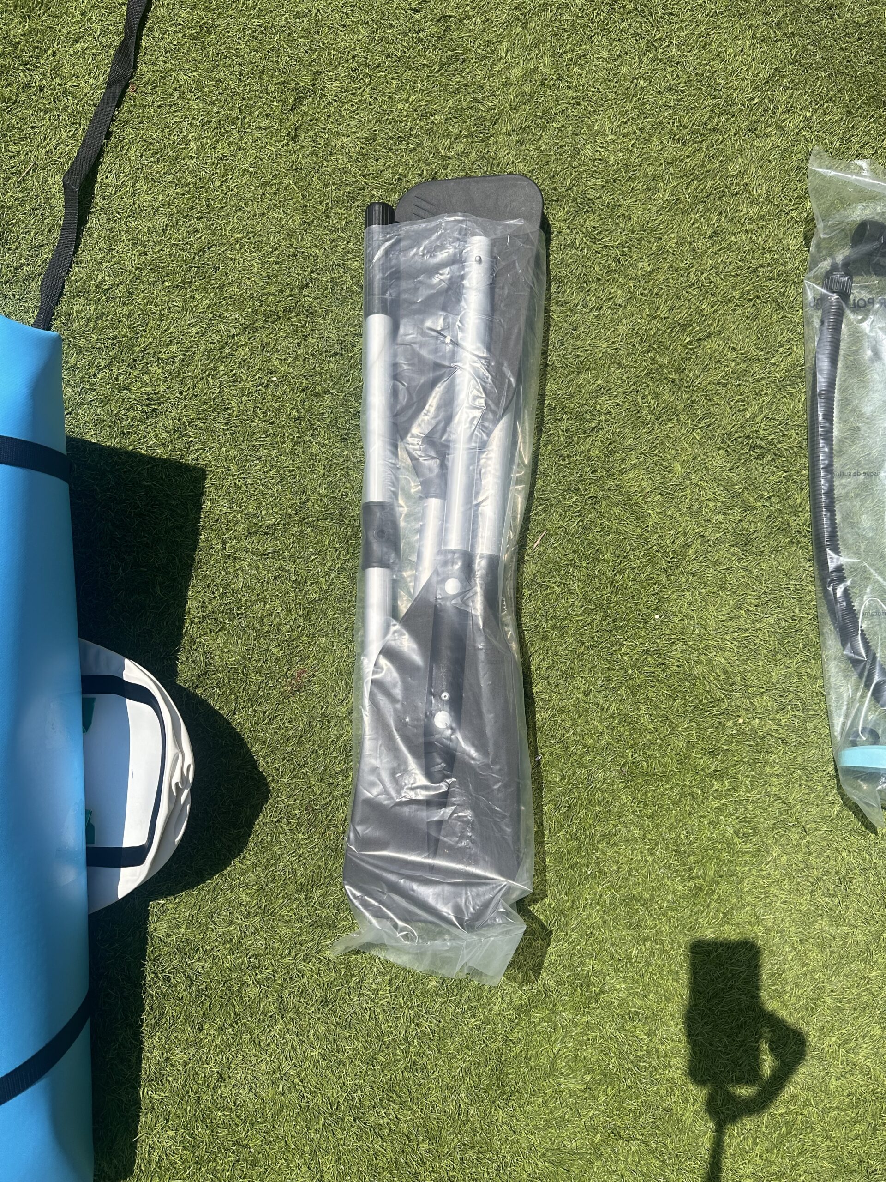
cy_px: 591
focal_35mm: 24
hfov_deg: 56.8
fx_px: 819
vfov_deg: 71.6
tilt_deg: -79.9
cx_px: 443
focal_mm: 6.86
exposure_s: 1/7576
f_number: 1.78
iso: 80
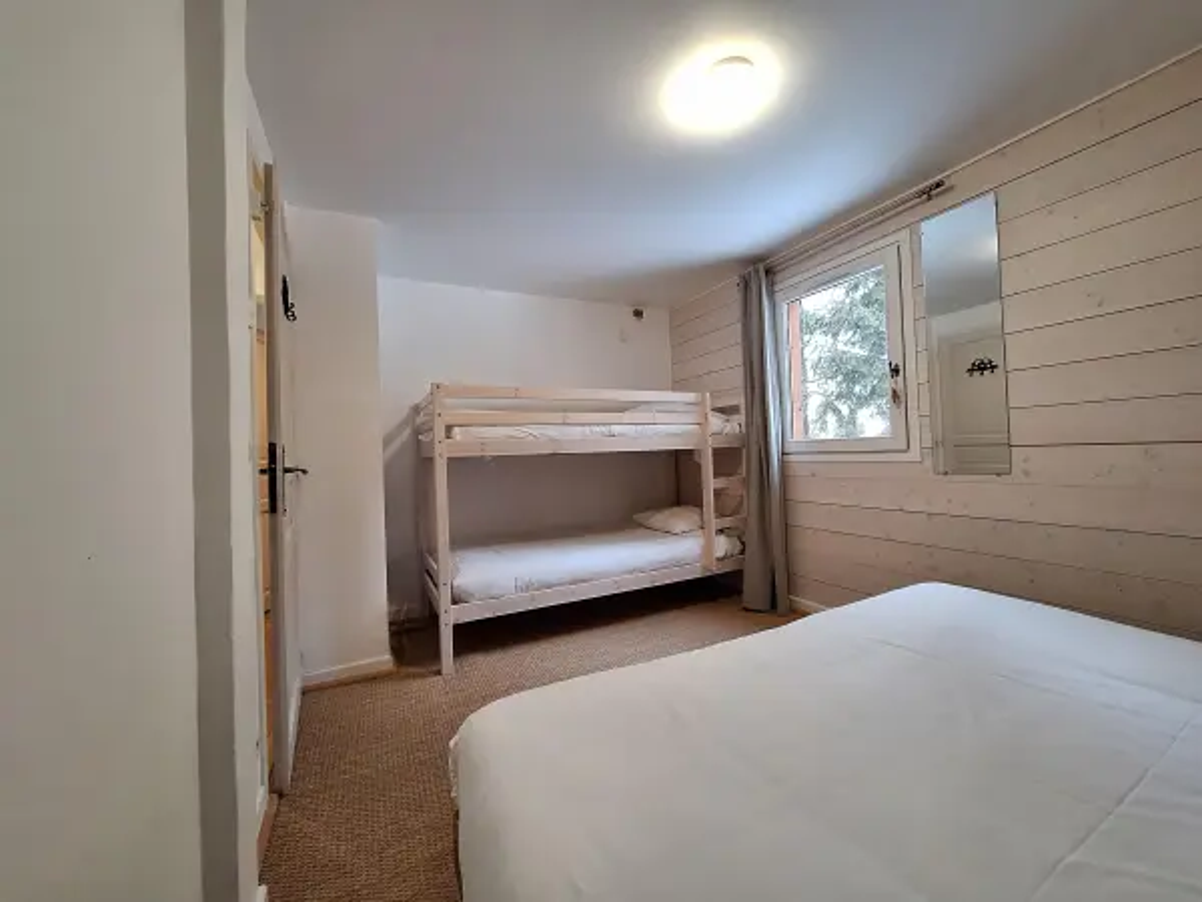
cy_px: 451
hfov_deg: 106.2
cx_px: 601
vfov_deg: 89.9
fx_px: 451
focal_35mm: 13
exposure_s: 1/50
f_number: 2.2
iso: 200
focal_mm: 1.74
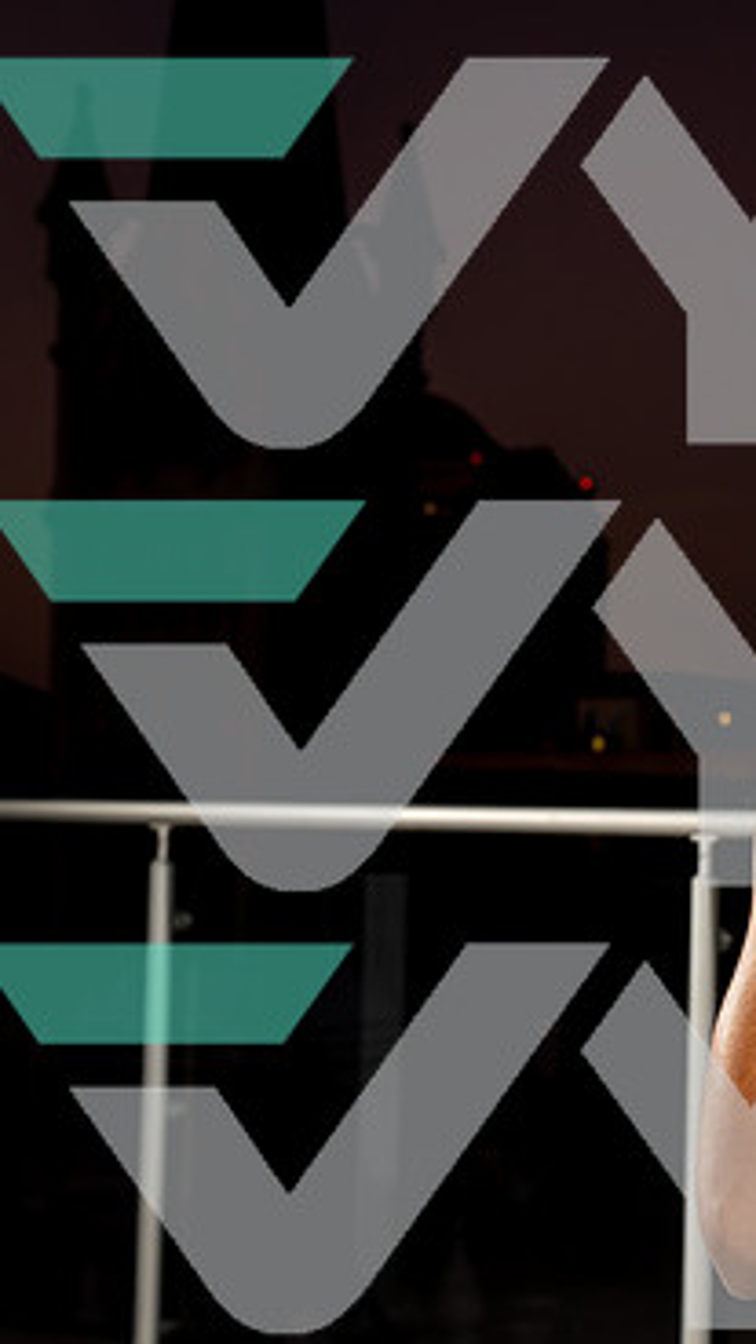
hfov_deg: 15.3
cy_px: 696
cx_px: 913
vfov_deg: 27.9
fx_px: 2708
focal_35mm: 76
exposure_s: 1/250
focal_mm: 46
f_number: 5.6
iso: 1250
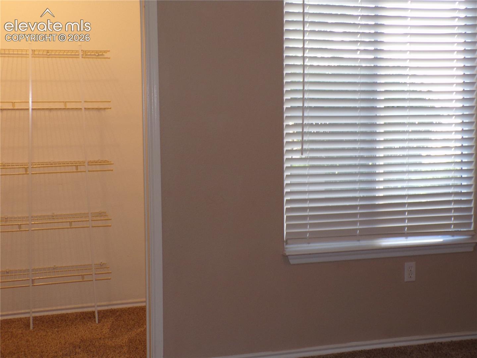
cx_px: 238
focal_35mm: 49
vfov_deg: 29.7
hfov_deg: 38.9
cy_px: 179
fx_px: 675
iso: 147
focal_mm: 8.7
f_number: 3.5
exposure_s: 1/34
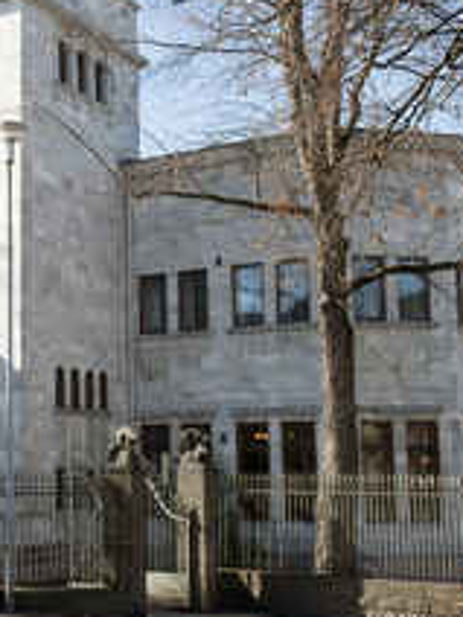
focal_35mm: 61
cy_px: 300
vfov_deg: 31.7
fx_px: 1088
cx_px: 44
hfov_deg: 23.4
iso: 400
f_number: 5.6
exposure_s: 1/1000
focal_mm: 32
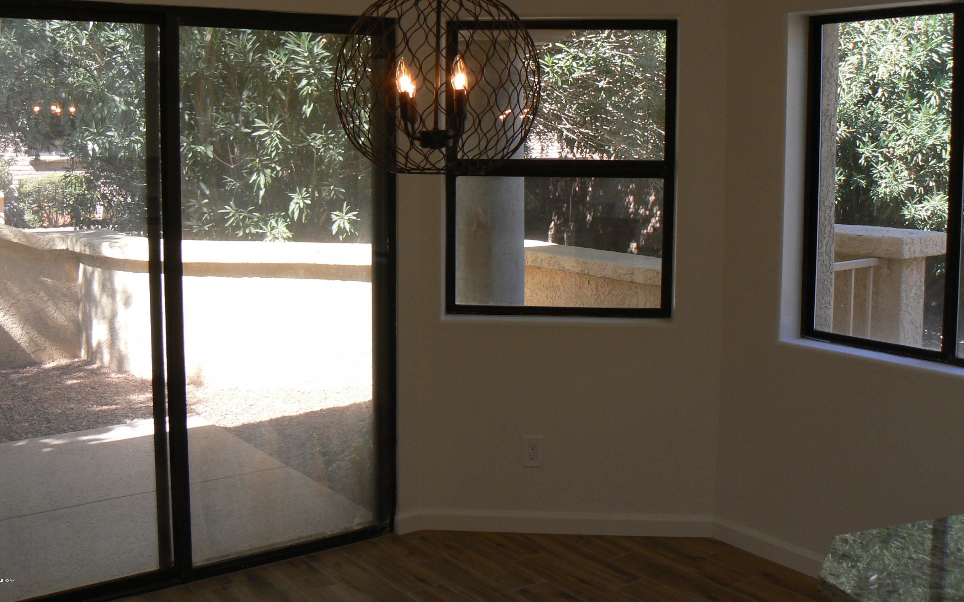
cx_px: 476
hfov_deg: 50.4
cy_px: 235
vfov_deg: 32.7
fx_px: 1025
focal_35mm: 39
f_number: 4
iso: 80
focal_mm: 6
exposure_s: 1/100
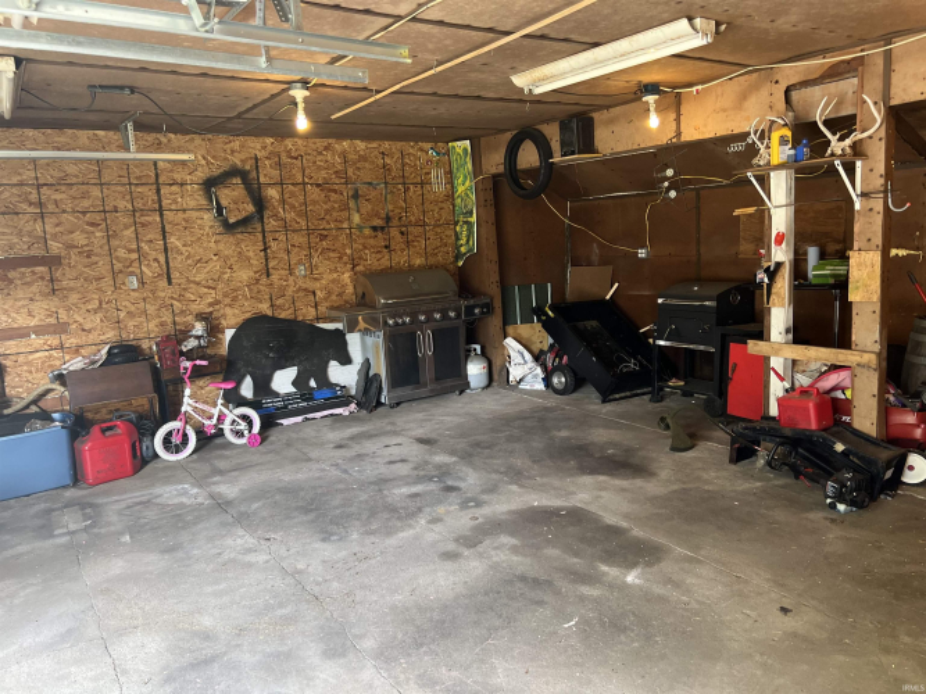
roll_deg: +3.6
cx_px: 463
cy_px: 347
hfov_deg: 67.3
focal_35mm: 26
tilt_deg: -9.8
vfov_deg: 53.0
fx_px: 695
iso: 125
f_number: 1.5
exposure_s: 1/103
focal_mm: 5.7
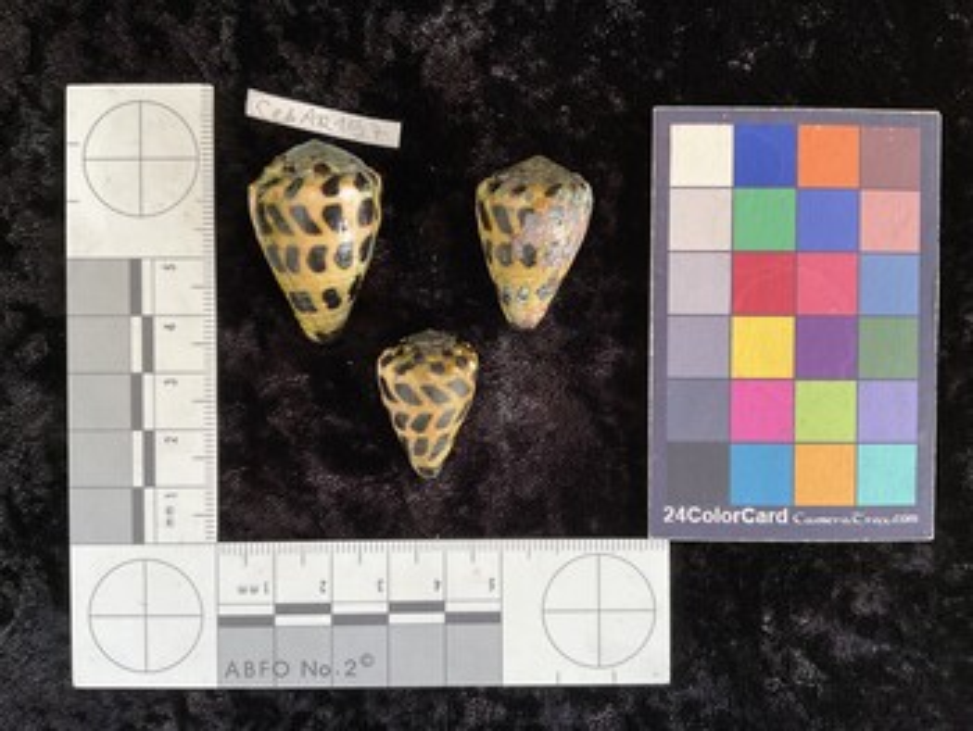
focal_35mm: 29
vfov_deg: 48.3
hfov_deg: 61.6
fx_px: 816
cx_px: 486
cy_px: 366
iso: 64
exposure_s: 1/60
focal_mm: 3
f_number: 1.8
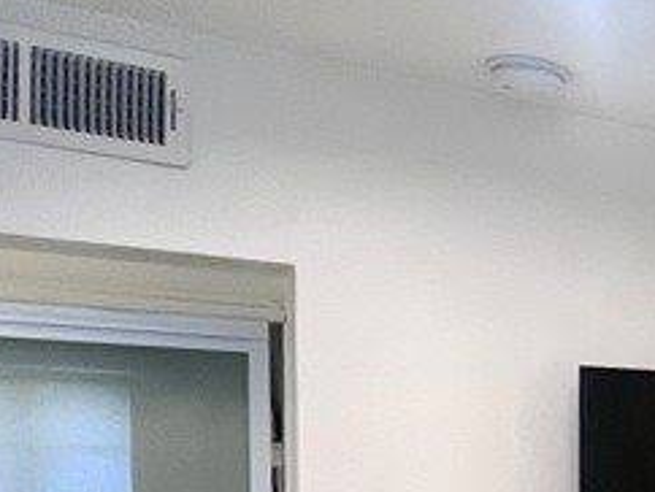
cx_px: 1272
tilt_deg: +0.2
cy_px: 492
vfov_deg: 25.3
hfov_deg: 20.0
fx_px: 1042
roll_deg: +2.9
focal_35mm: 55
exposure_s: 1/60
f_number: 1.8
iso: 250
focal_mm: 1.57
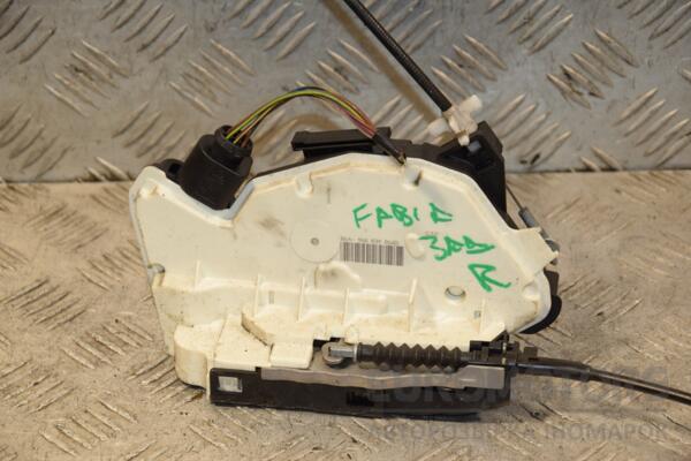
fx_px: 2591
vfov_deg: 10.2
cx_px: 346
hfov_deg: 15.2
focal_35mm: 135
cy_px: 230
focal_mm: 90
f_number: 6.3
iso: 800
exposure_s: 1/200
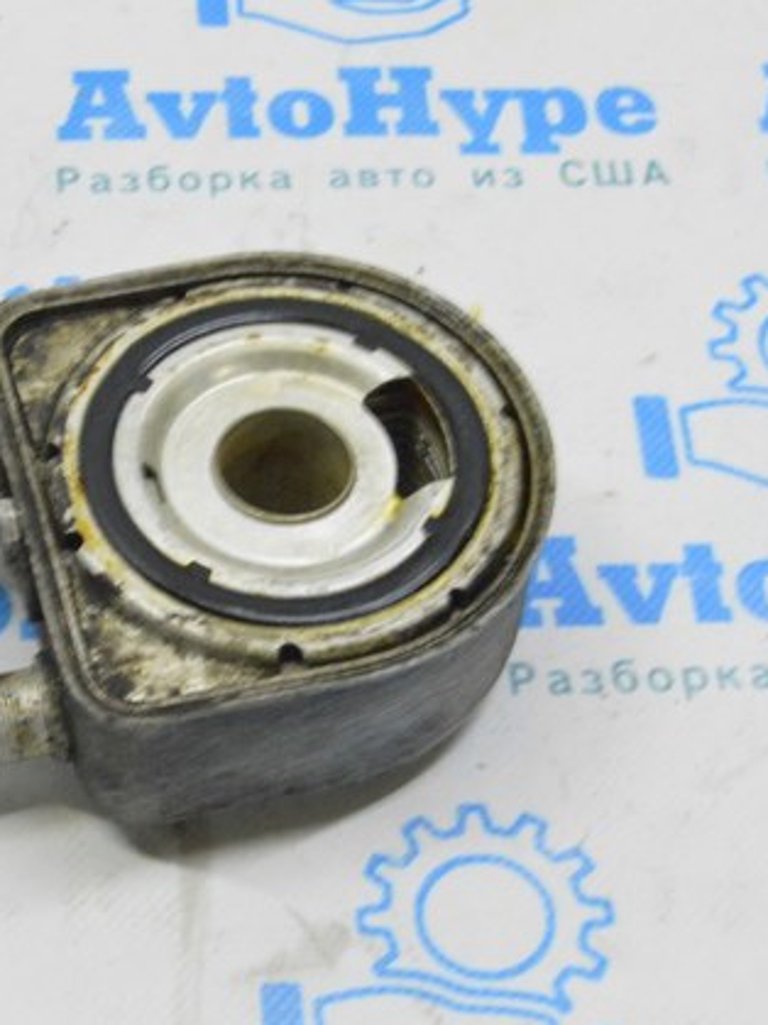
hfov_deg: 16.7
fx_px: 2605
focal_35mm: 88
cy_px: 512
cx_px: 186
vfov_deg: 22.3
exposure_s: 1/20
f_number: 20
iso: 6400
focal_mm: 40
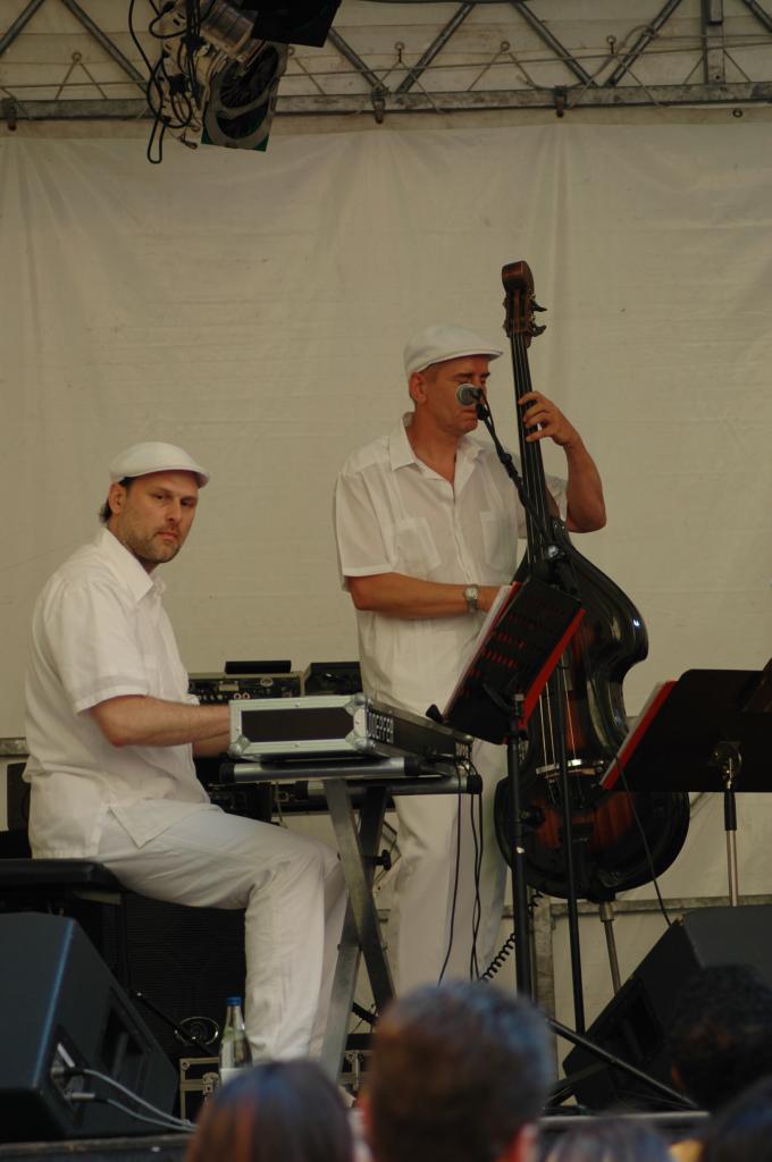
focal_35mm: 158
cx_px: 386
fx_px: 5080
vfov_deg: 13.1
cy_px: 581
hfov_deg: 8.7
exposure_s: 1/80
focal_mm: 105
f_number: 4.2
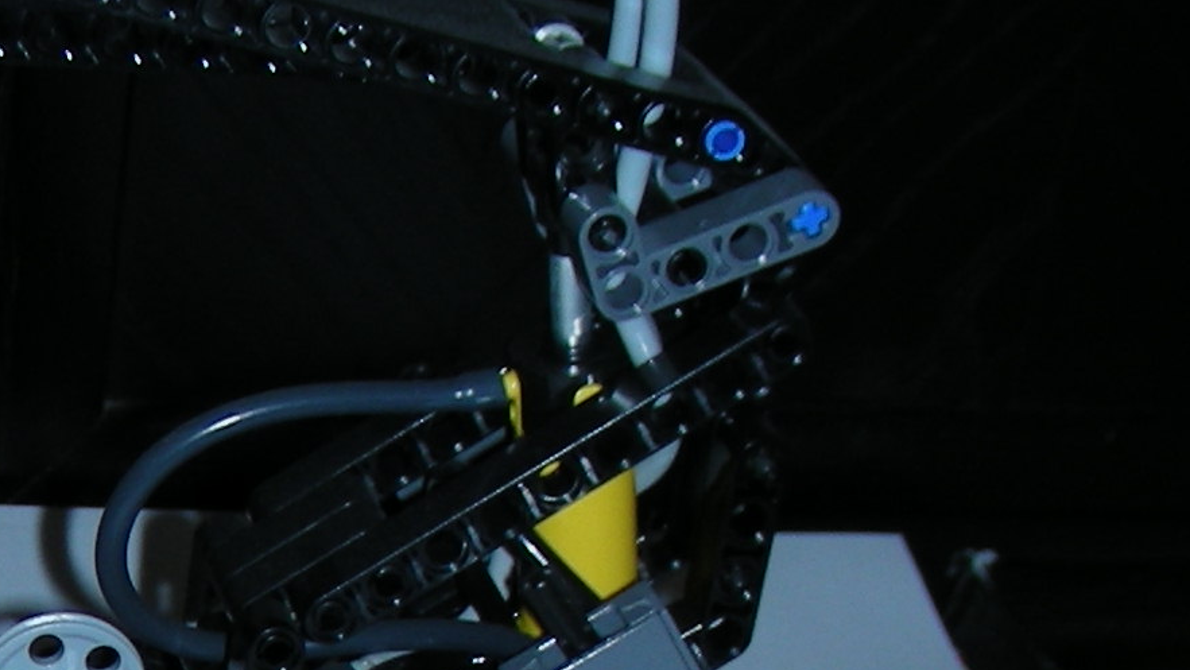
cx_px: -252
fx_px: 4166
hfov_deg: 15.6
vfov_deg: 8.9
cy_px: 1131
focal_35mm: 132
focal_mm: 6.3
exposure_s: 1/60
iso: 50
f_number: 3.5
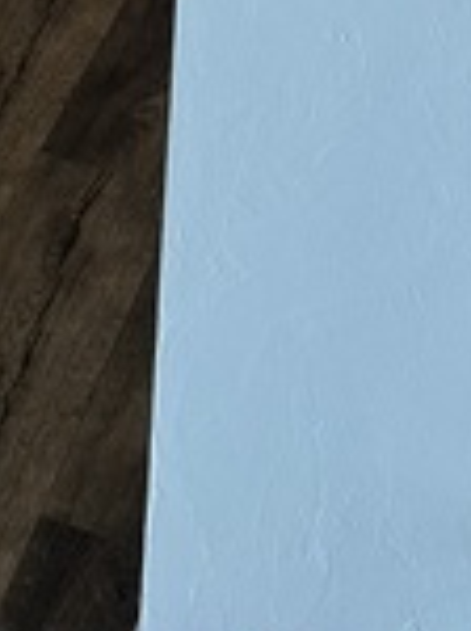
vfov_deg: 15.2
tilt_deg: -11.3
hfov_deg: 12.4
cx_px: -437
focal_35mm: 107
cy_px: -599
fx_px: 1947
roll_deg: +0.1
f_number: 1.78
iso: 160
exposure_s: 1/60
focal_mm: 6.86
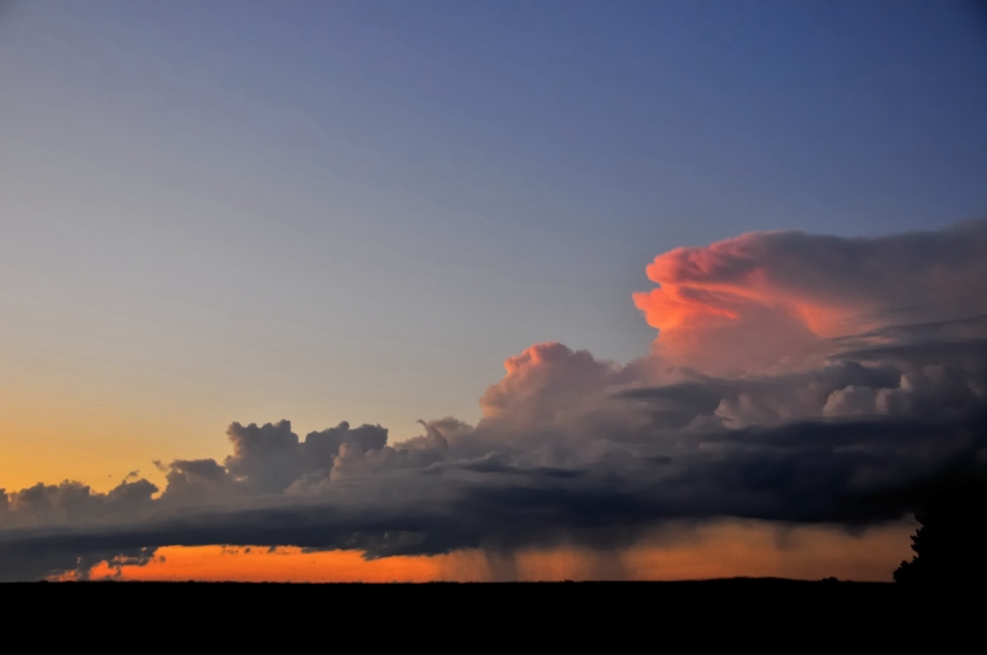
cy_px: 328
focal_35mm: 54
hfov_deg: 36.9
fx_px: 1478
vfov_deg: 25.0
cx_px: 494
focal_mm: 36
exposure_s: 1/60
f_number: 5
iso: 400
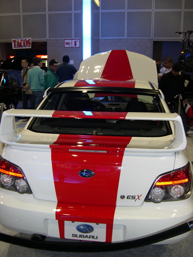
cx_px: 96
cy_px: 128
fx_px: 282
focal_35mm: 38
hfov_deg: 37.7
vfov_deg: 49.0
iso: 100
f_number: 2.8
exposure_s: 1/30
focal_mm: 8
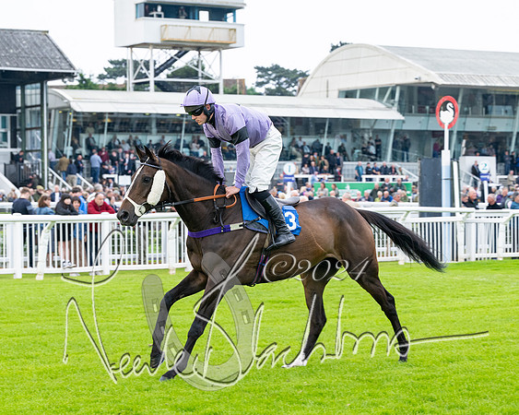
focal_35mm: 103
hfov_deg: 18.6
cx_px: 250
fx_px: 1585
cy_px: 191
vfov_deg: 14.9
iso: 400
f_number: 4
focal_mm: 70
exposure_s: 1/640
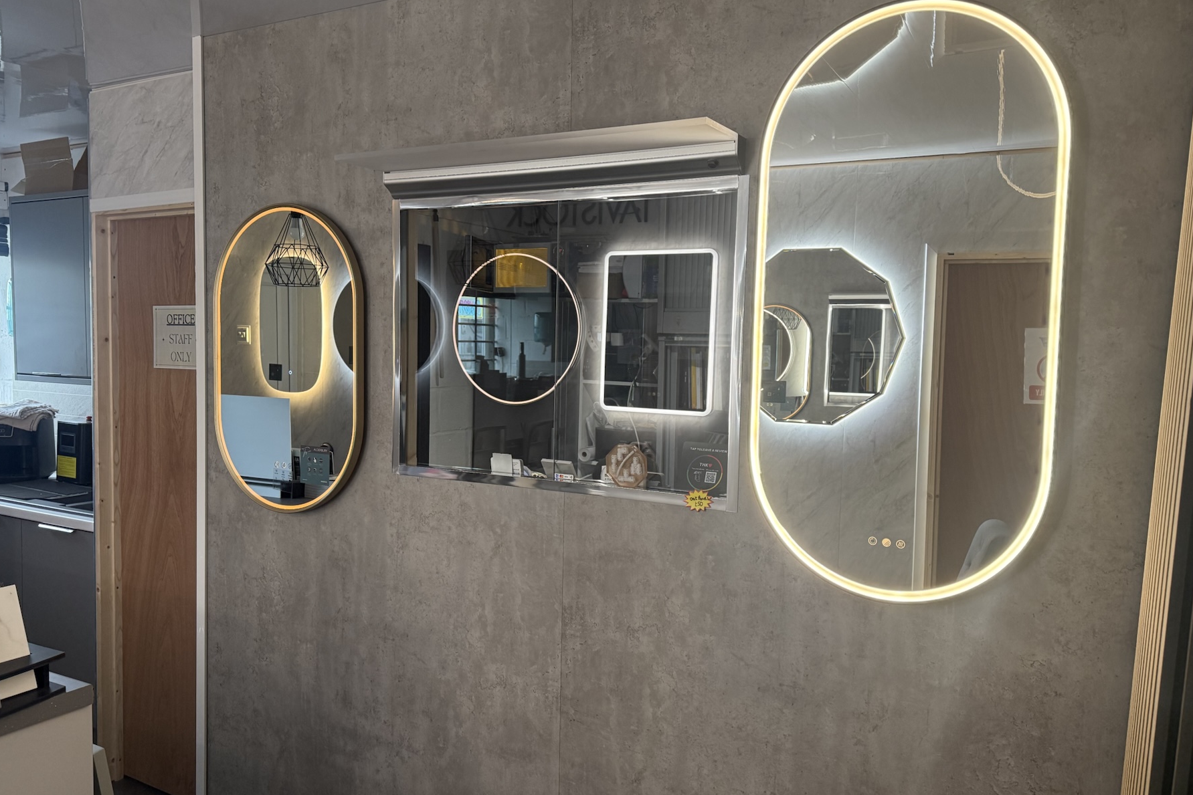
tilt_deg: -3.6
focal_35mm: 28
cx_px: 585
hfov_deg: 65.5
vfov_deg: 46.4
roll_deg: -1.2
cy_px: 397
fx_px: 928
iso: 200
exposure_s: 1/77
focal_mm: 6.76
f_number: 1.78
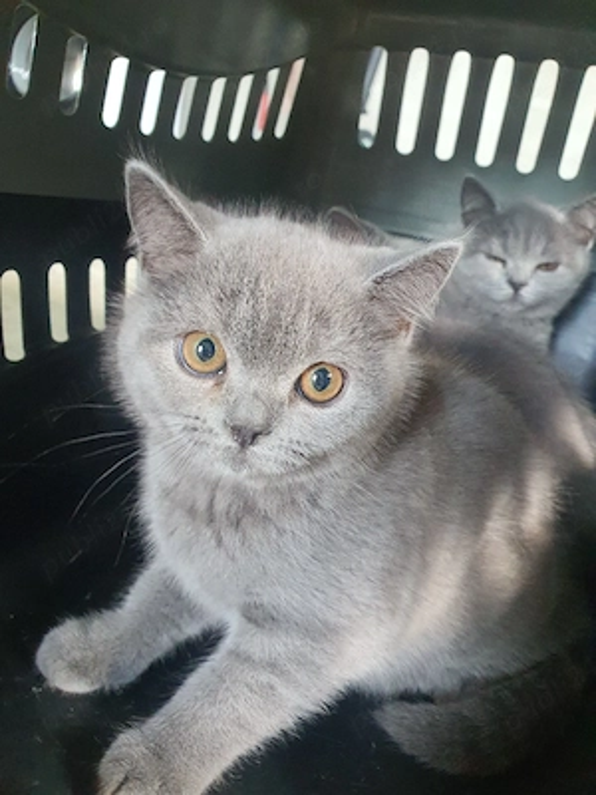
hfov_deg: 53.1
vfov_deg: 67.3
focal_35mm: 26
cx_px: 298
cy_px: 398
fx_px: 597
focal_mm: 4.3
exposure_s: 1/50
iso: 500
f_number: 2.4
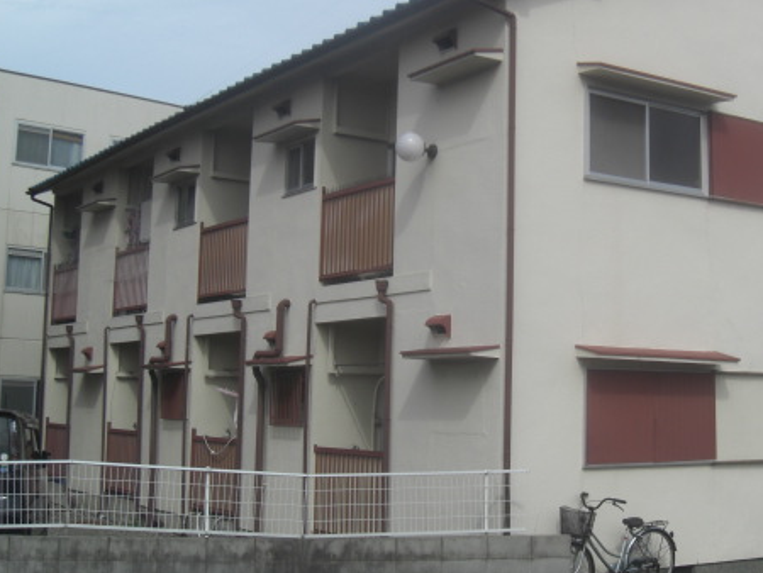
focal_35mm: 54
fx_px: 1191
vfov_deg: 27.0
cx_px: 493
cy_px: 256
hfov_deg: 35.3
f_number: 8
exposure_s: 1/200
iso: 80
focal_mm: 7.9
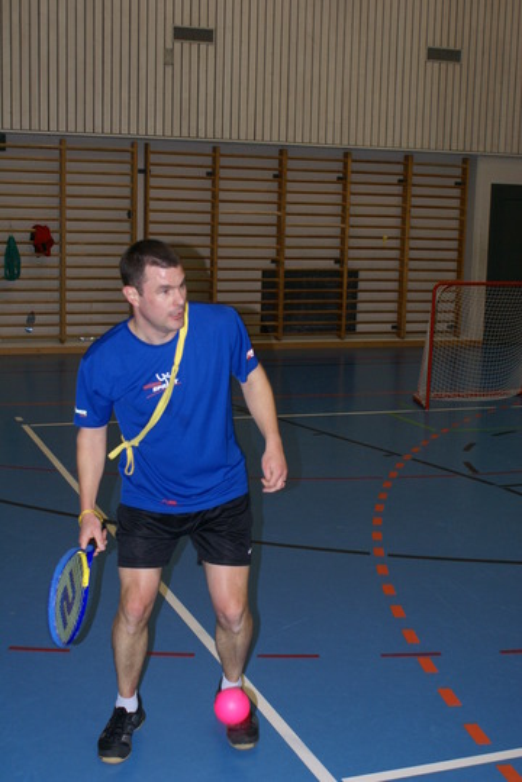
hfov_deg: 25.8
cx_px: 261
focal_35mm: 52
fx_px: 1142
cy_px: 391
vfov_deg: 37.9
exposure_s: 1/60
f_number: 5.6
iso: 400
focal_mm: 35
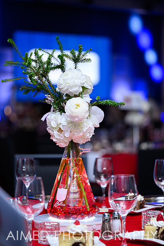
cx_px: 82
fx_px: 717
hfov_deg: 13.0
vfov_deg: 19.5
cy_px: 123
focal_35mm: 105
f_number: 2.8
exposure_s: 1/200
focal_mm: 105
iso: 800
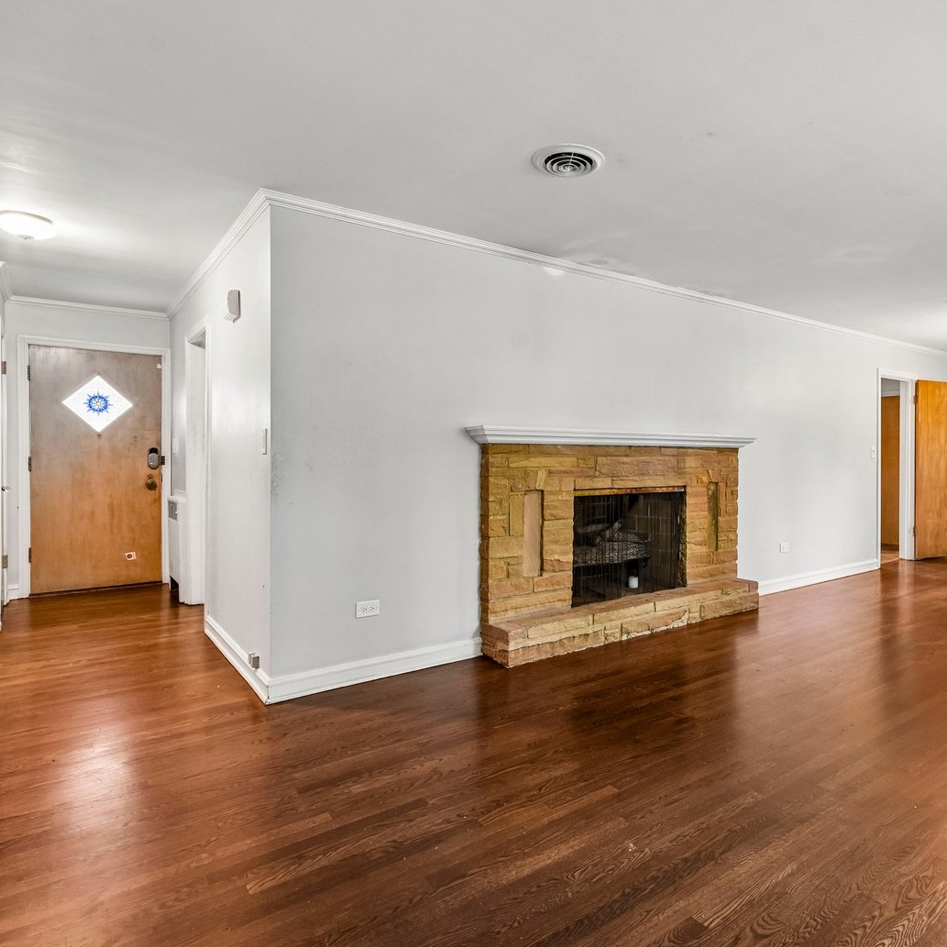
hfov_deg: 73.8
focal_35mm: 20
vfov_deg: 74.8
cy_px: 463
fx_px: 619
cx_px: 578
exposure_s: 1/3.33
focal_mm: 10
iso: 400
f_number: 8
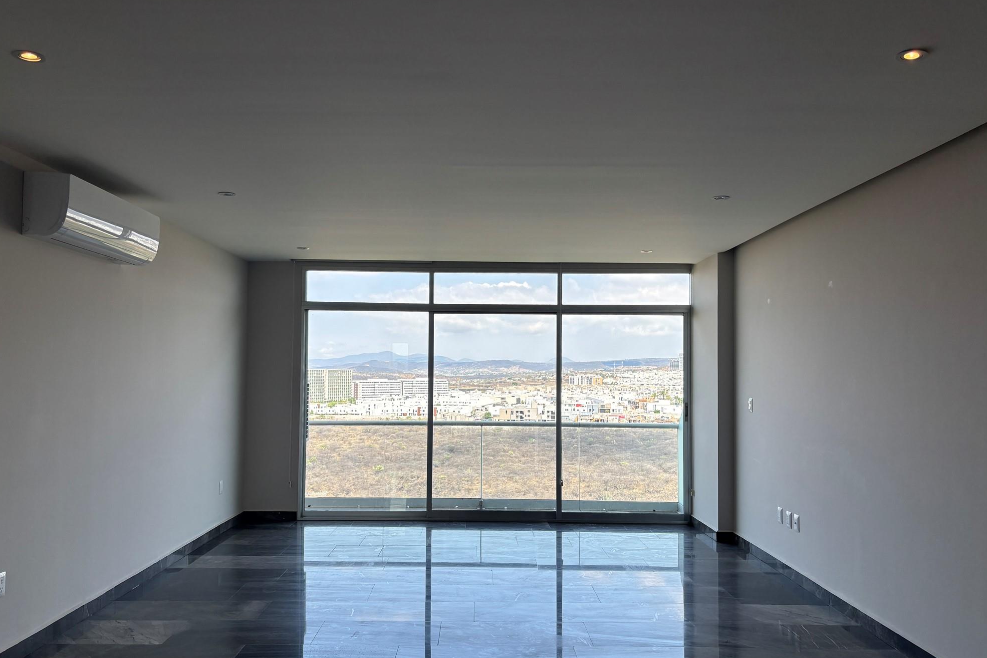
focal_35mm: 28
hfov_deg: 65.5
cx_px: 481
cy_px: 345
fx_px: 768
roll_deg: -0.1
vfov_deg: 46.4
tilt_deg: +1.9
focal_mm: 5.96
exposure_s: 1/732
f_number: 1.6
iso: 50
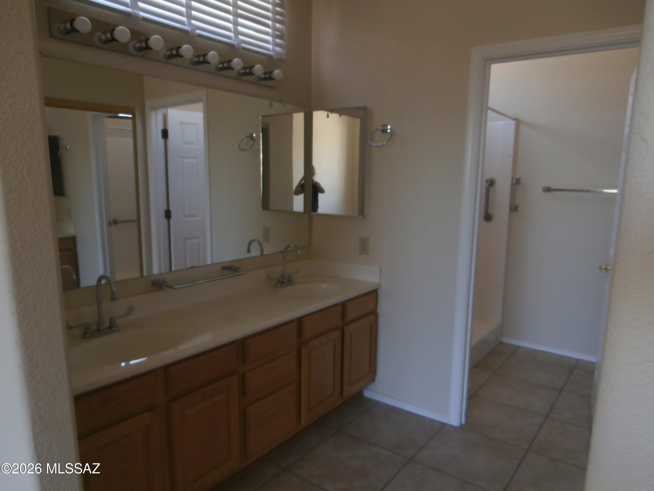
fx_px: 453
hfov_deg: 71.6
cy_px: 246
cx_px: 327
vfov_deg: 56.8
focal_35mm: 24
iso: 100
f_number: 3
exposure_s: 1/30
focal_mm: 4.2
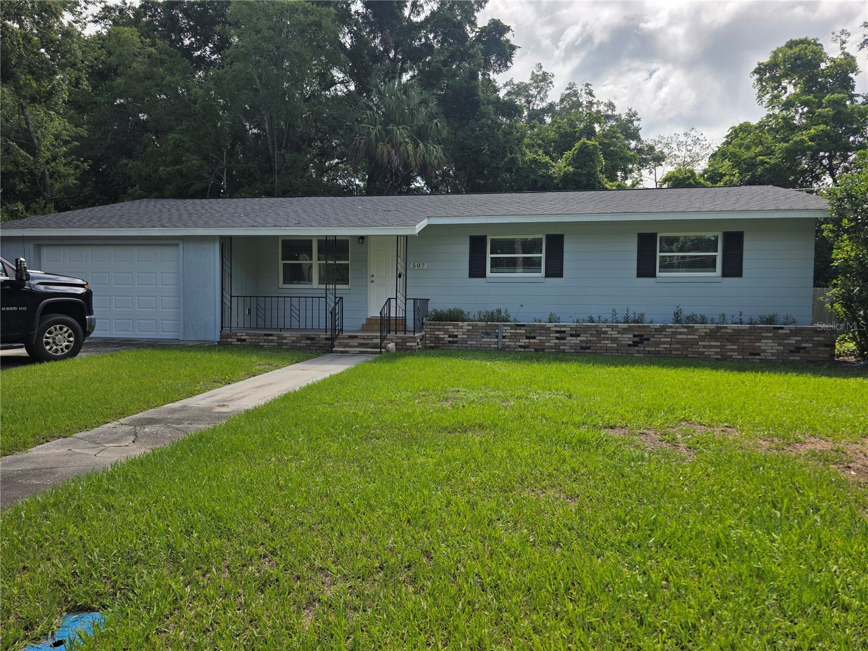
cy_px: 326
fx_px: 577
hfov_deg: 73.9
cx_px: 434
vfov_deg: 58.9
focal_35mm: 23
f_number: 1.7
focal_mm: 6.3
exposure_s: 1/7333
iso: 80
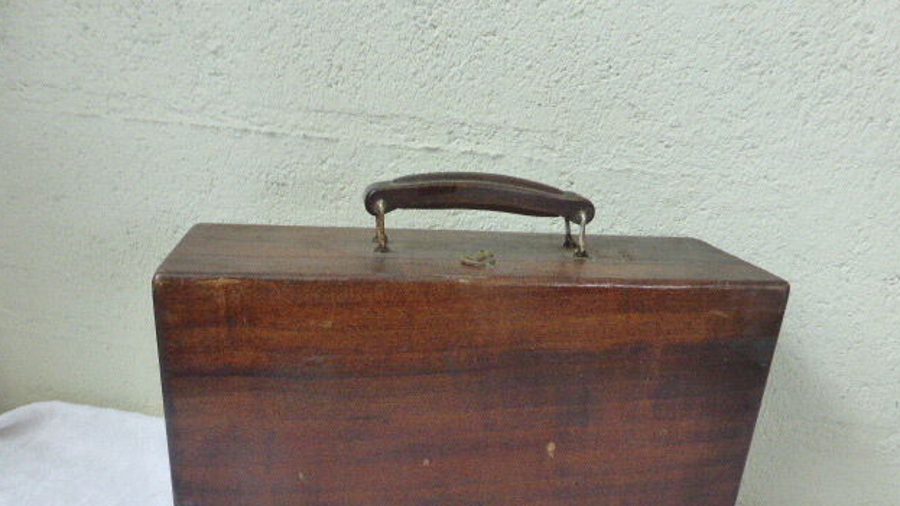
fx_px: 668
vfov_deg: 41.0
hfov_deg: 67.9
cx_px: 455
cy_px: 331
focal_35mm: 28
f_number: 3.3
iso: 800
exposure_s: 1/50
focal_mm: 4.3
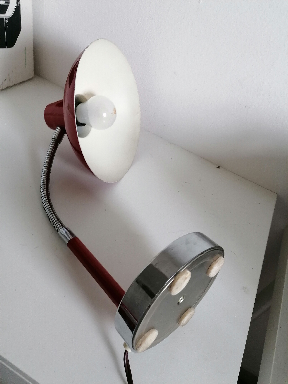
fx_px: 300
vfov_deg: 65.3
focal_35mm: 27
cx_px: 144
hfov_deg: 51.4
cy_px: 192
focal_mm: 4.75
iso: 160
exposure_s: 1/33.3
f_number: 1.8
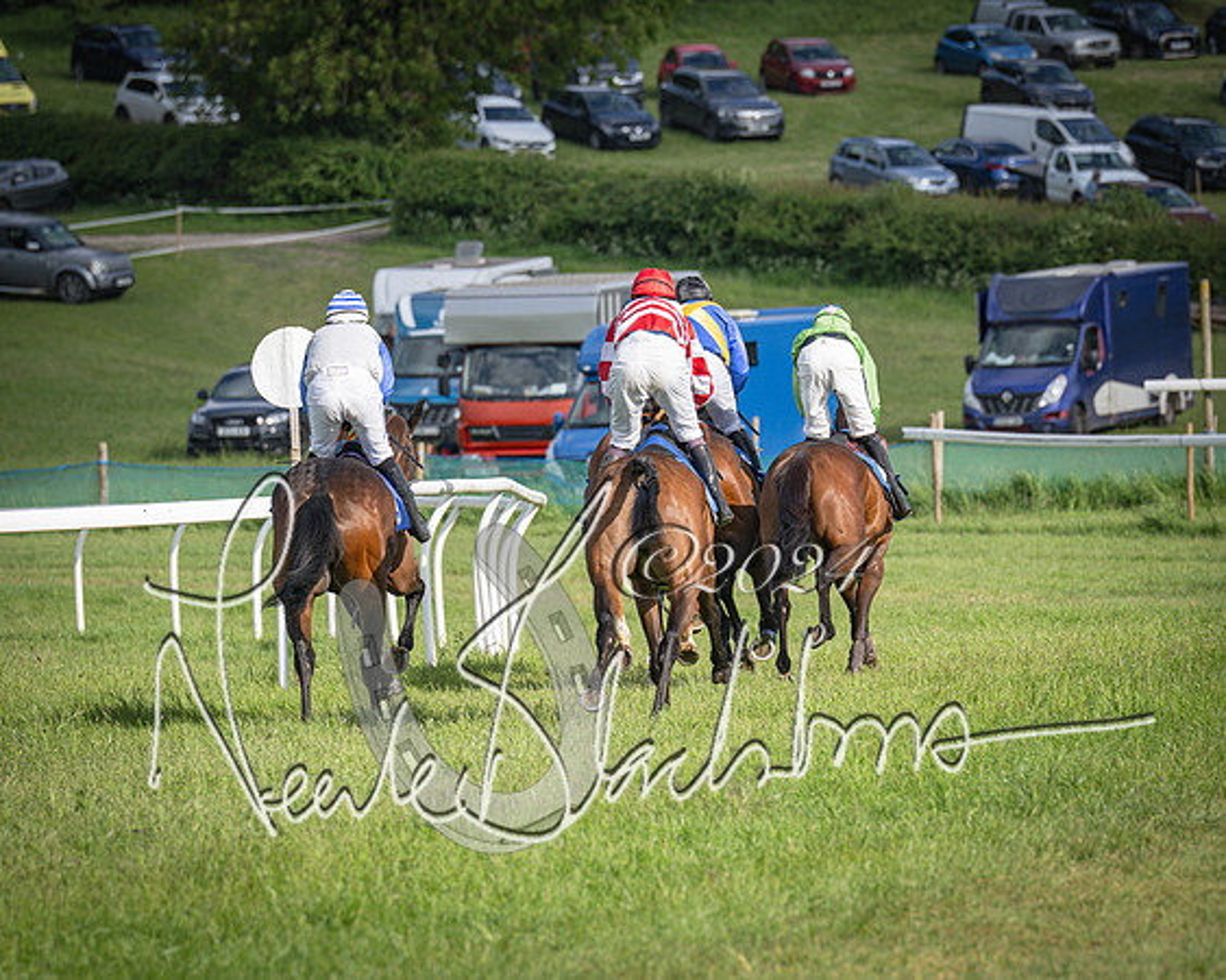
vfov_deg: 4.8
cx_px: 419
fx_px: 11616
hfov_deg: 6.0
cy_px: 592
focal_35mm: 320
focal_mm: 200
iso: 200
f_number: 4.5
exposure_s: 1/1600
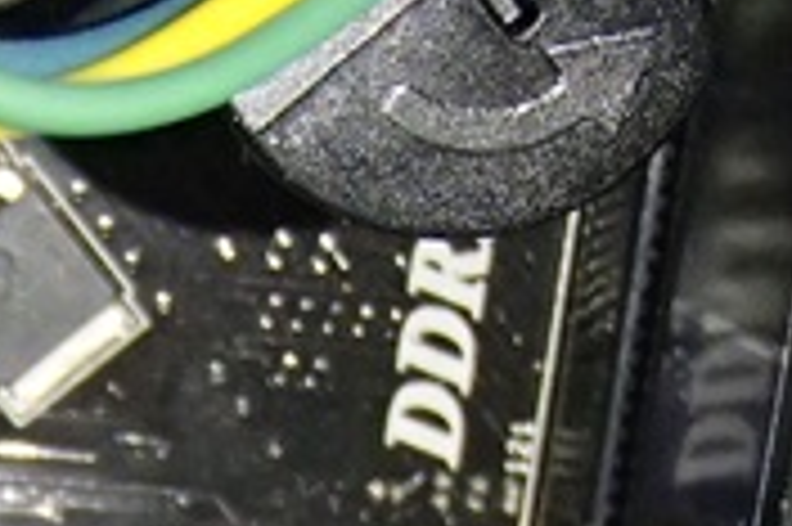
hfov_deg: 13.1
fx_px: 3363
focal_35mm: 153
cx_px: -184
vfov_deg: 8.7
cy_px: 816
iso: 1000
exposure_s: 1/40
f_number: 4.7
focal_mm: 6.64
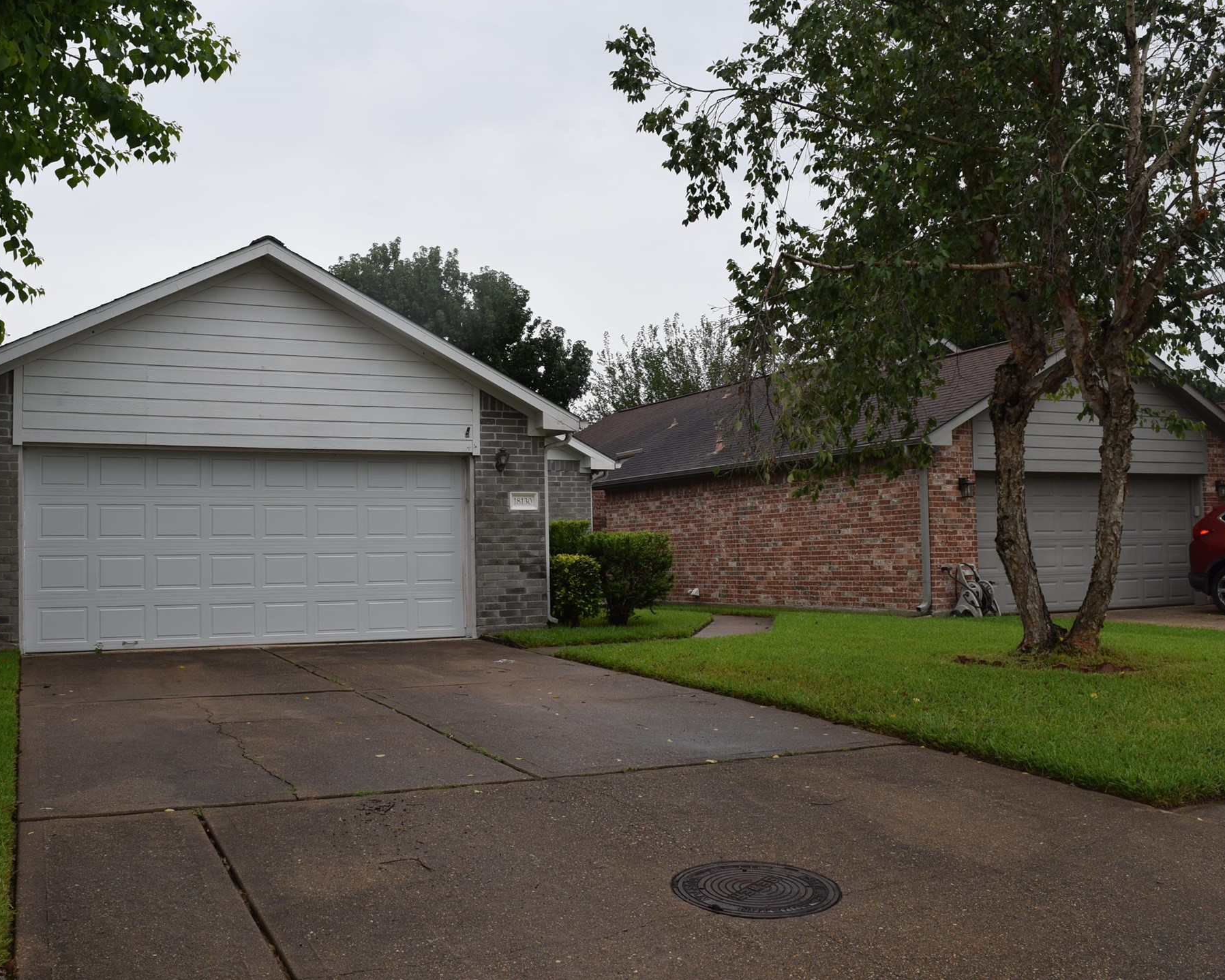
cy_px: 488
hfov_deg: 52.8
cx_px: 567
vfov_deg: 43.4
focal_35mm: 34
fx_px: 1233
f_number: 7.1
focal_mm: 20
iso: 100
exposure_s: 1/200
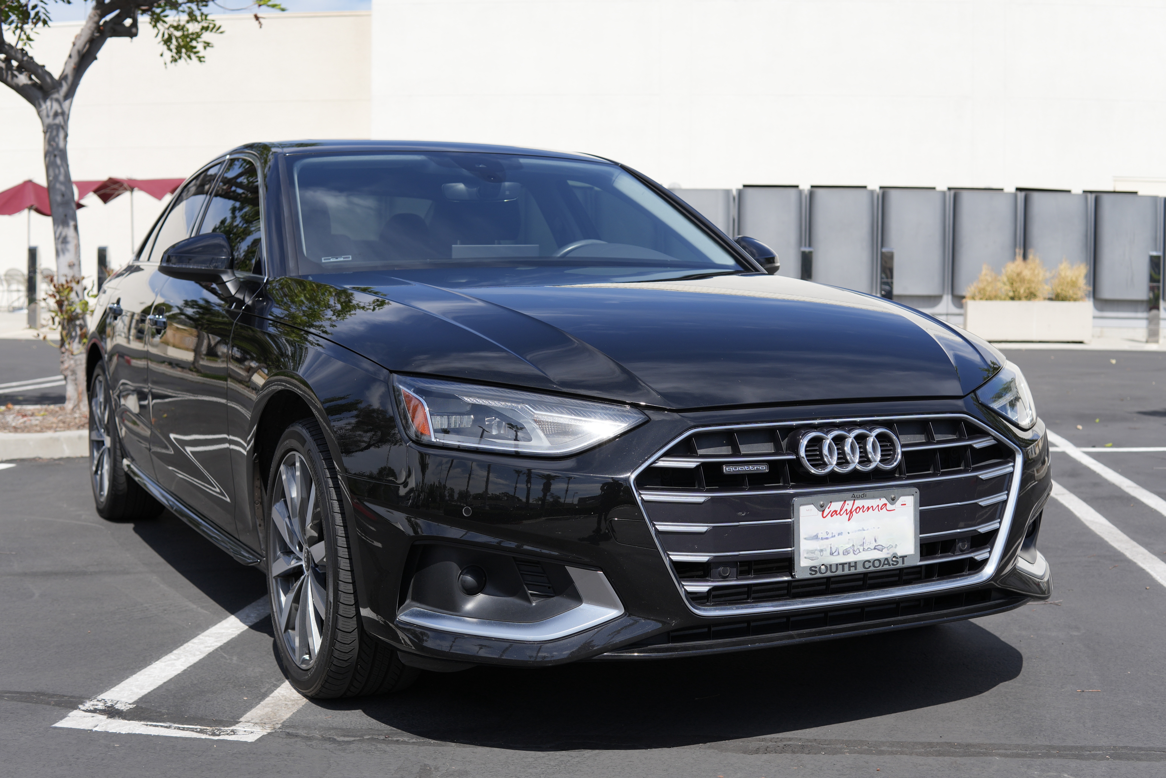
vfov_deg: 29.9
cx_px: 583
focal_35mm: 45
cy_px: 389
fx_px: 1457
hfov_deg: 43.6
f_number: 4
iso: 100
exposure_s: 1/800
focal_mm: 30
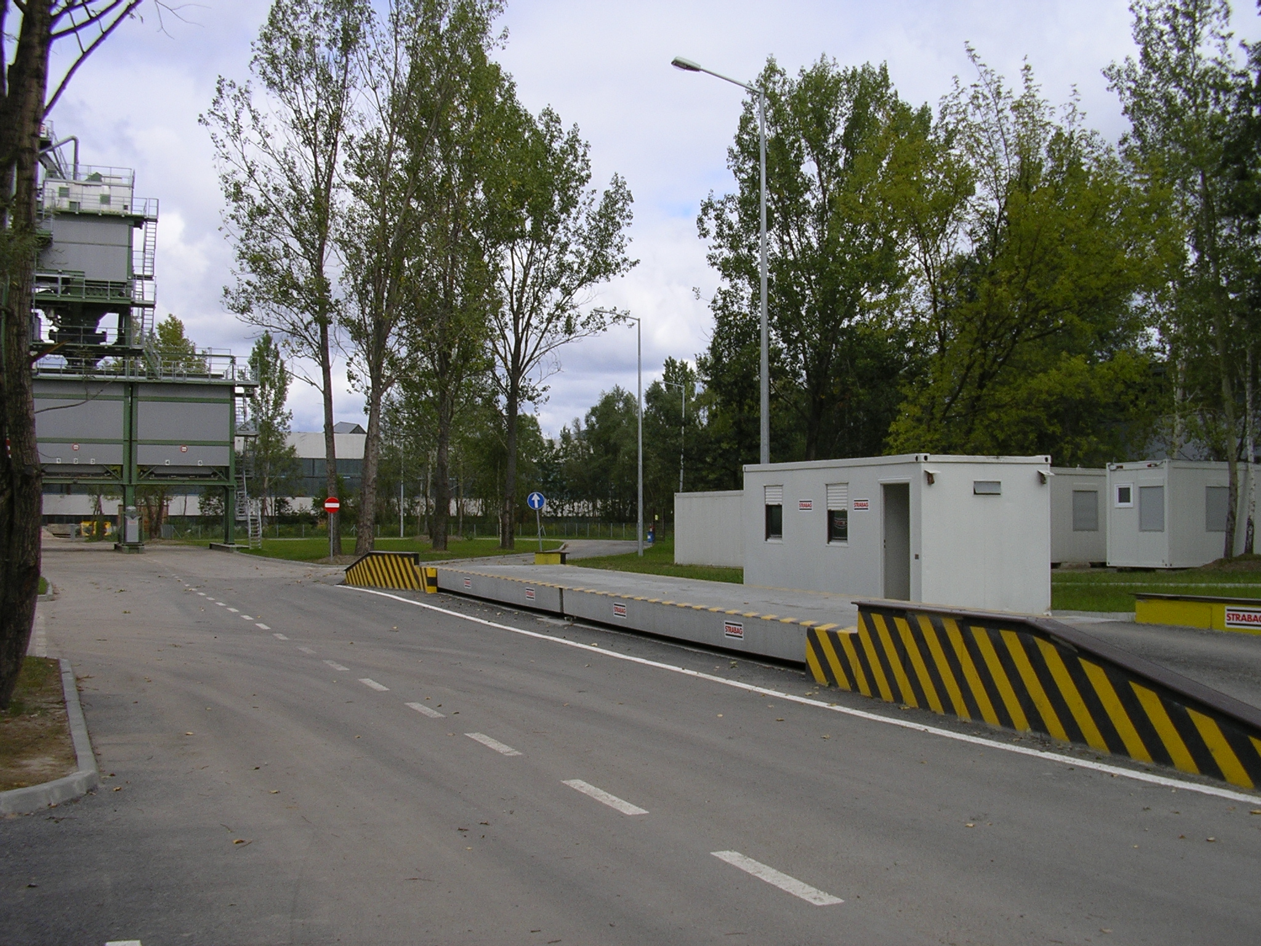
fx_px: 1384
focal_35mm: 38
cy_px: 473
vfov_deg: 37.7
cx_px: 630
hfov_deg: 49.0
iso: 50
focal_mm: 5.8
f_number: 4.1
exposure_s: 1/640
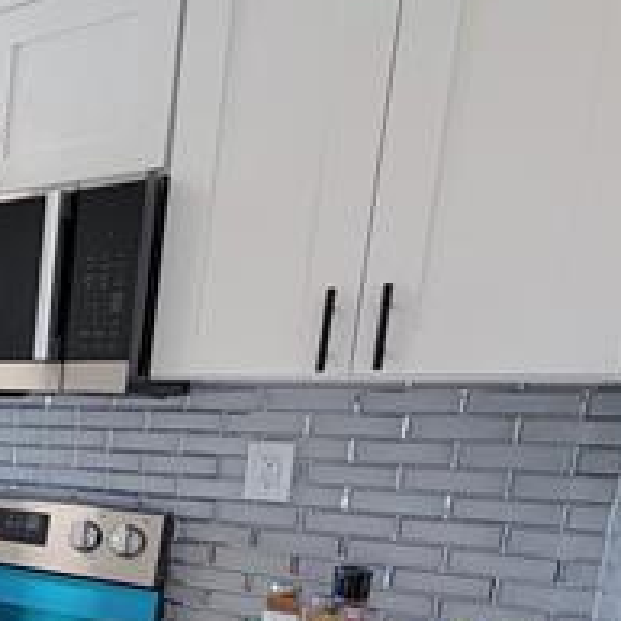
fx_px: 832
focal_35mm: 41
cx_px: -325
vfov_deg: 39.0
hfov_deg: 27.3
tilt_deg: -9.2
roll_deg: -0.4
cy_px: 515
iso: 64
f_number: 2.2
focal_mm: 2.22
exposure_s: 1/120
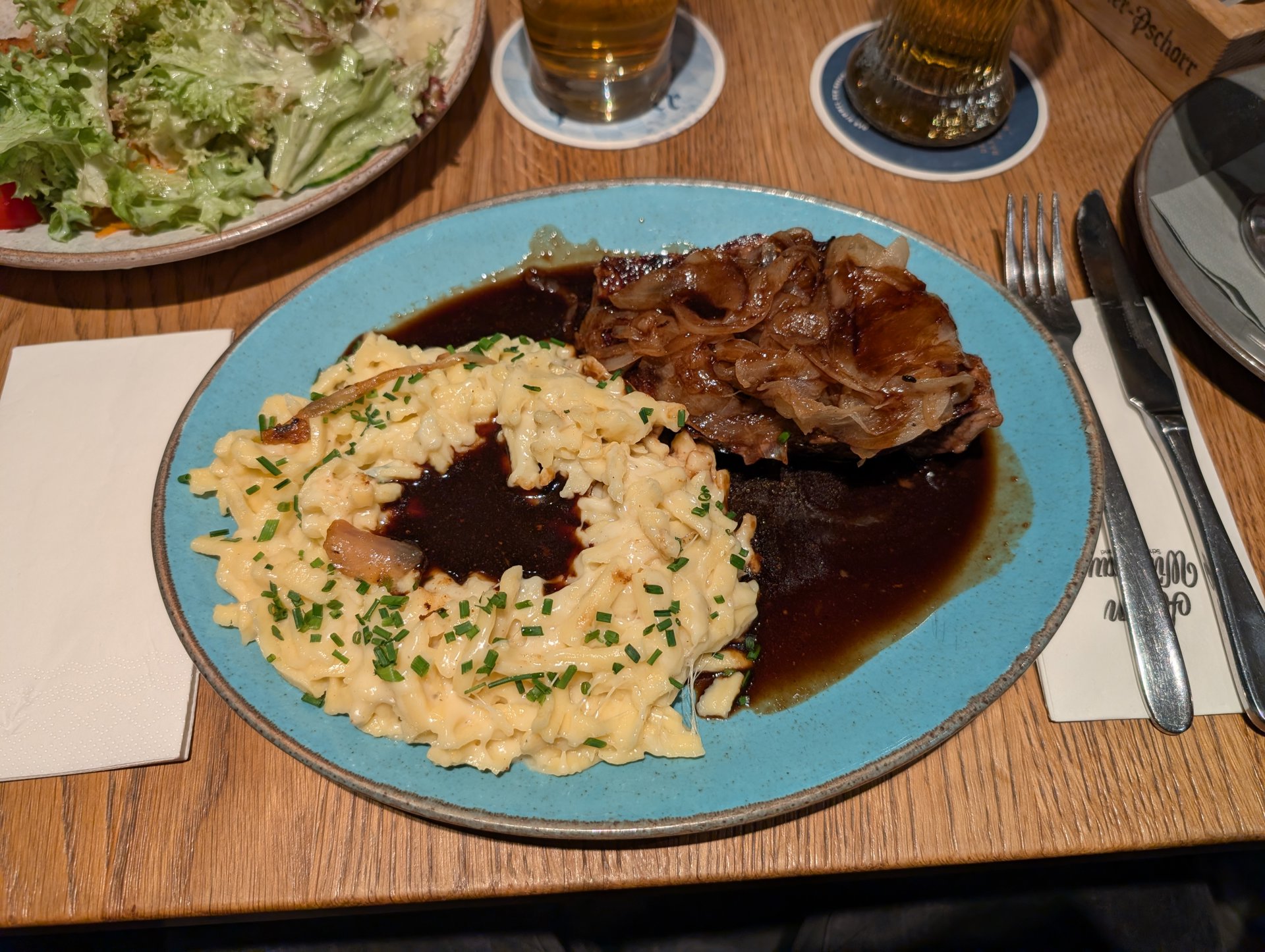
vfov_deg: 56.9
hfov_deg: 71.5
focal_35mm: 24
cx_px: 632
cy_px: 476
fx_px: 878
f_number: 1.68
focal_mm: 6.9
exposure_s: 1/100
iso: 21
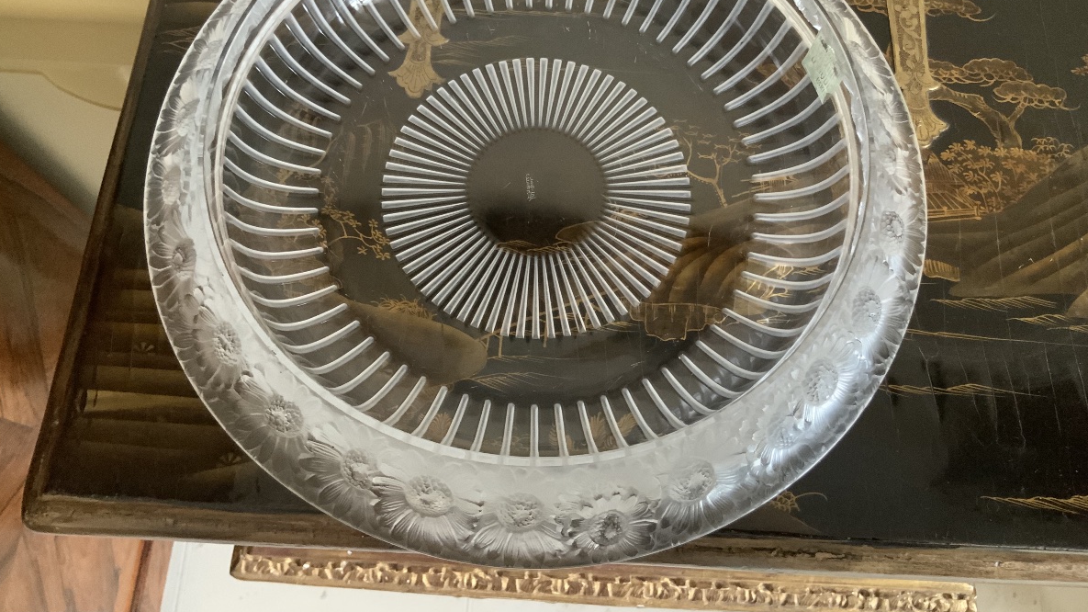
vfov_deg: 36.5
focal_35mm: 32
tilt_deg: -70.1
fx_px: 923
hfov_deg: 61.0
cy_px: 240
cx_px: 543
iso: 320
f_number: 1.8
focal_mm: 3
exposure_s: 1/49
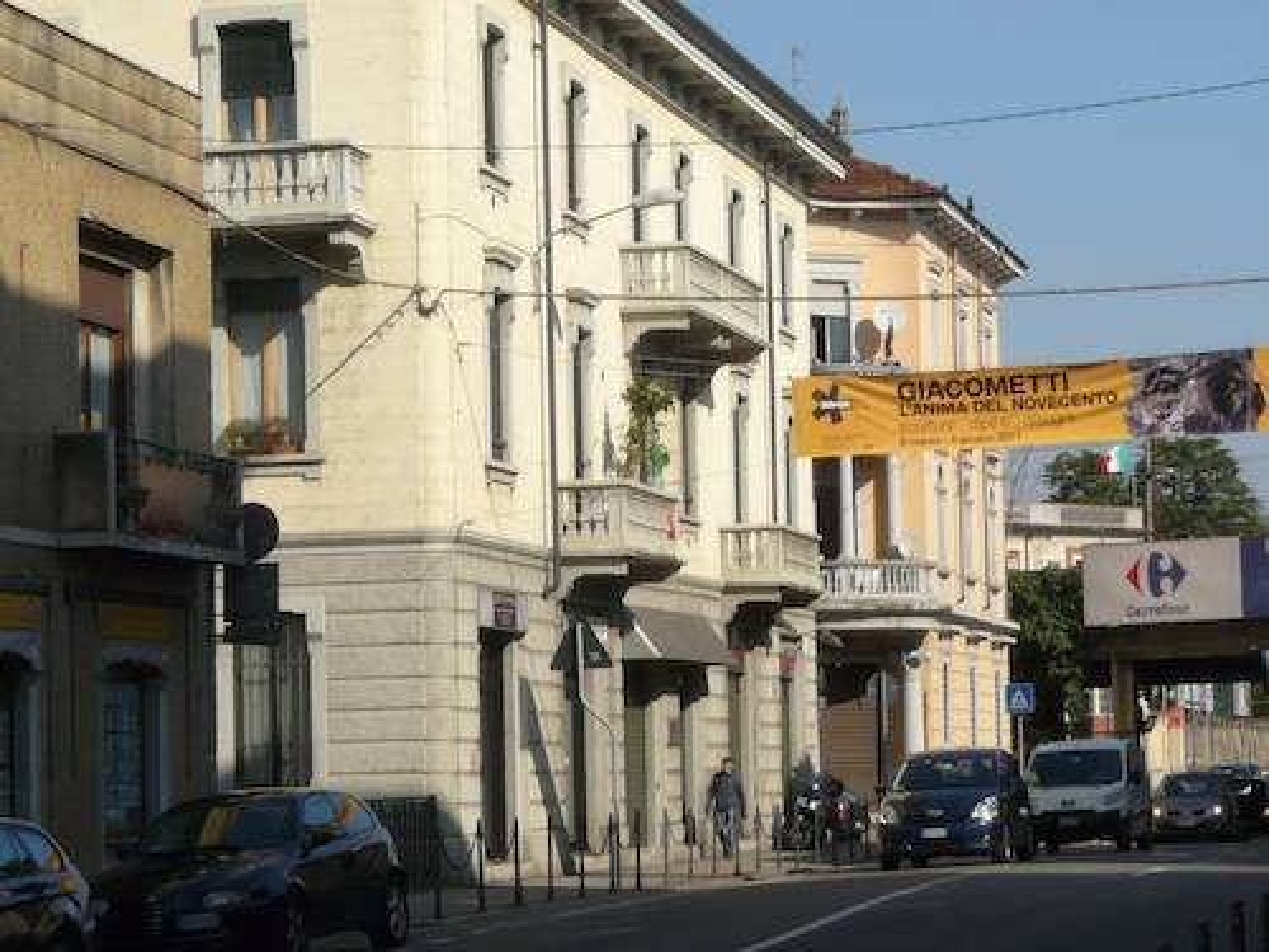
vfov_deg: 13.1
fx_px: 4143
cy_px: 476
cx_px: 634
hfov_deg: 17.4
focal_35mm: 113
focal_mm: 11.7
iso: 100
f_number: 8
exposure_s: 1/250
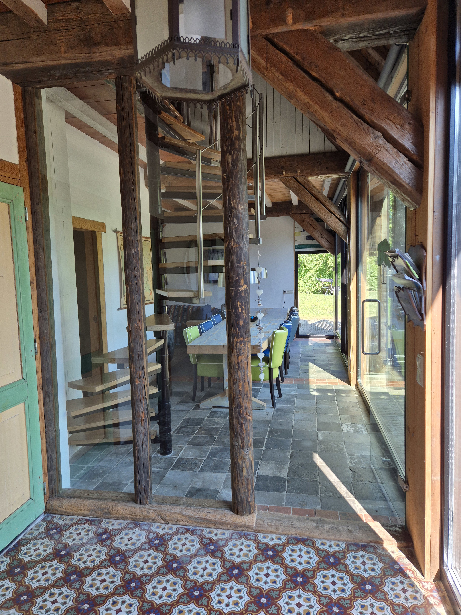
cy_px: 308
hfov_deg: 58.9
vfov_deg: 73.9
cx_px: 230
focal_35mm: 23
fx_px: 408
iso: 50
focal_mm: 5.4
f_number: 1.8
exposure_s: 1/180
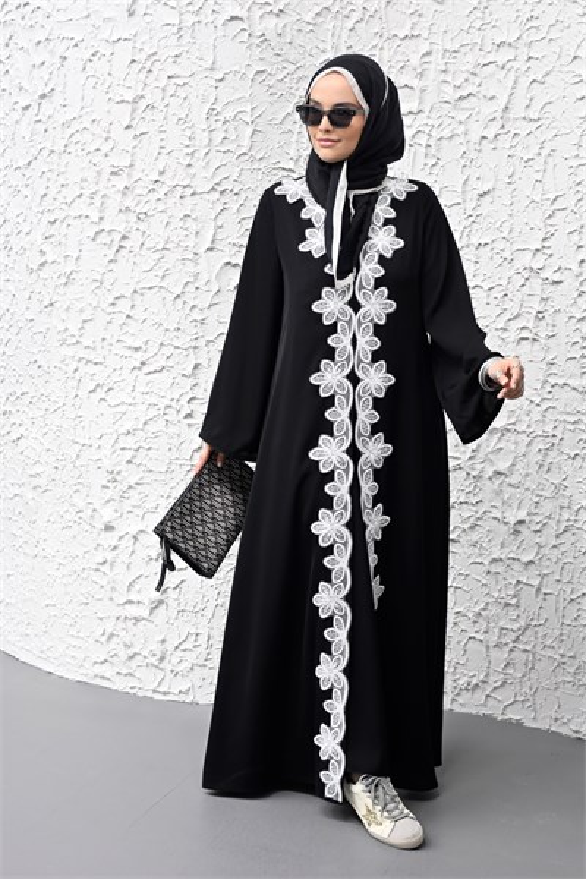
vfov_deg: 35.1
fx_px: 1392
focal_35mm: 57
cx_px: 293
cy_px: 440
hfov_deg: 23.8
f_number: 5.6
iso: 450
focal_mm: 38
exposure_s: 1/60
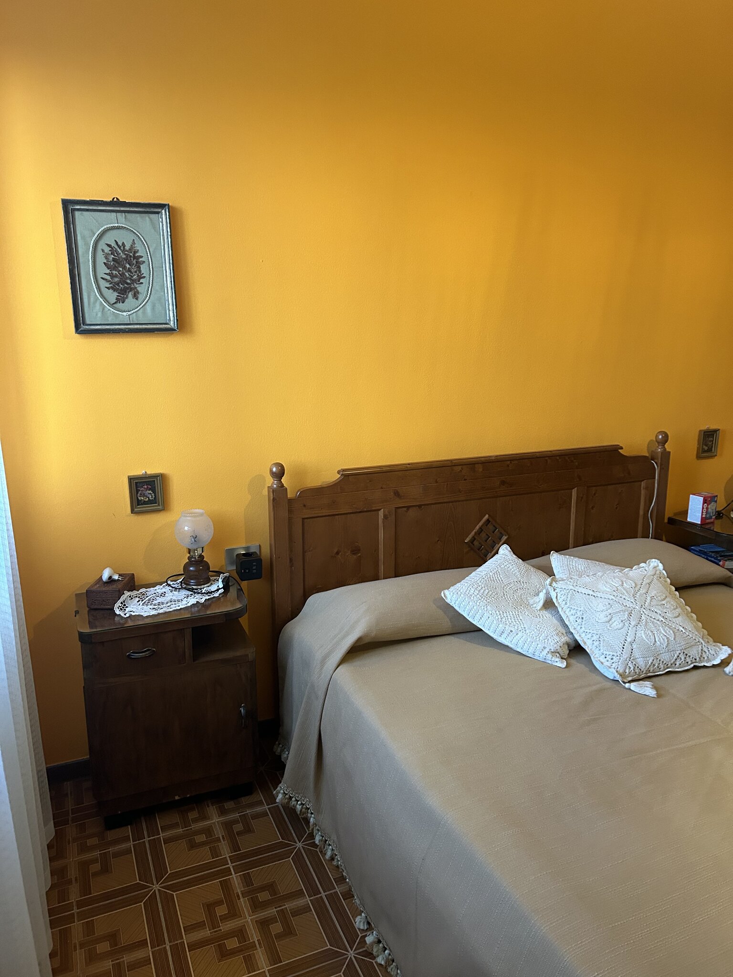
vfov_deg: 67.3
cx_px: 366
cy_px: 488
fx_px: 734
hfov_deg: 53.1
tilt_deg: -12.1
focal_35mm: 26
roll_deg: +0.5
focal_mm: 5.7
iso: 400
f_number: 1.5
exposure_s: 1/60
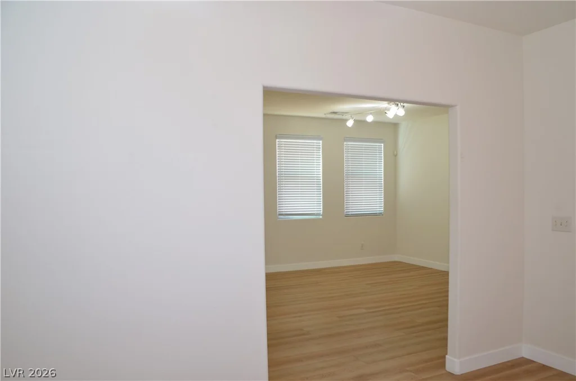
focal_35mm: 30
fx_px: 479
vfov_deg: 43.4
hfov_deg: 62.0
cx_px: 288
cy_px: 190
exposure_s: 1/30
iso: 400
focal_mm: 20
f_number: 9
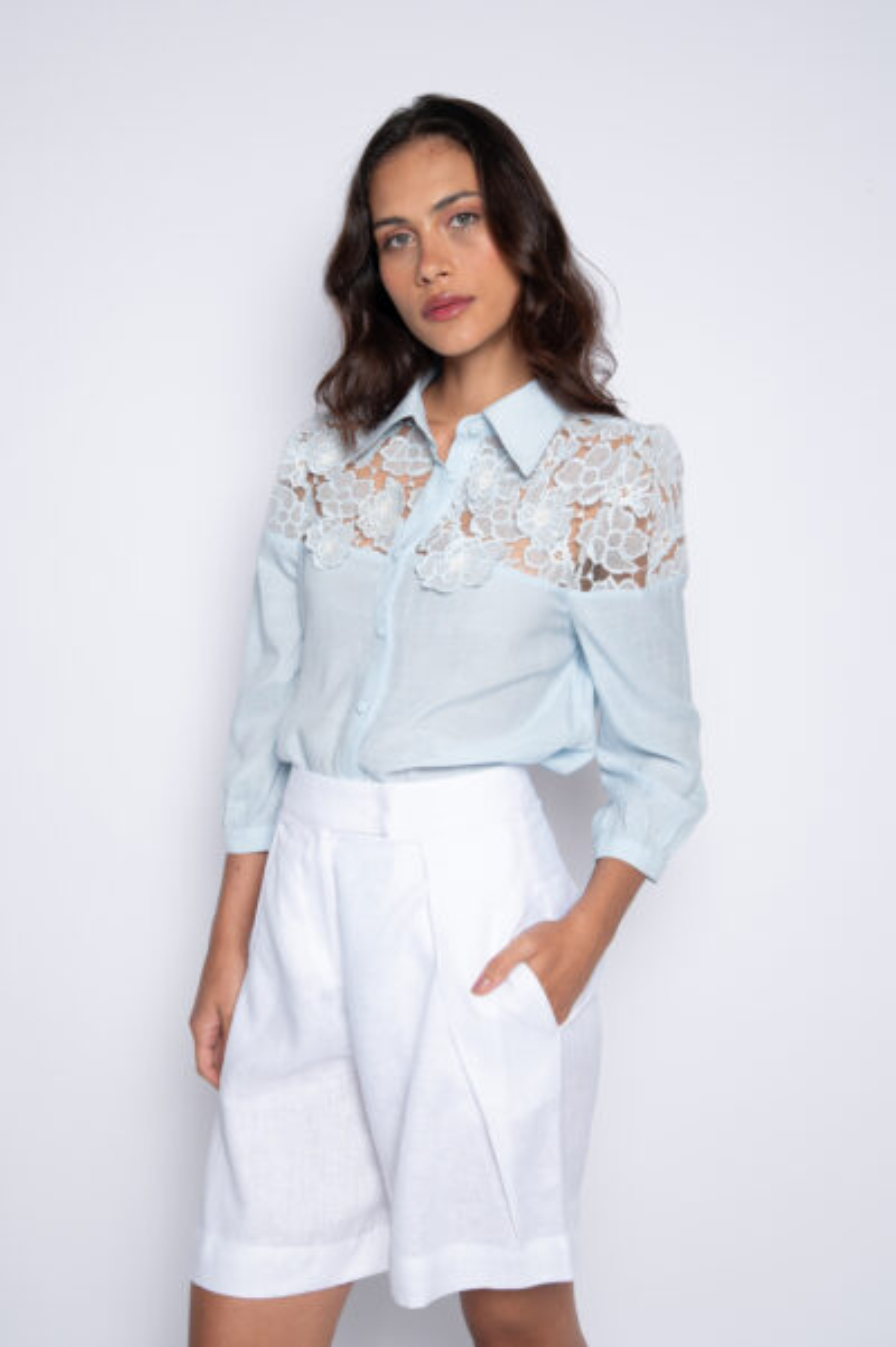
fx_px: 1495
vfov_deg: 48.5
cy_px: 674
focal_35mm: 40
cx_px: 448
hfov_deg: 33.4
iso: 320
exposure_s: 1/200
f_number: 6.3
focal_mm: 40
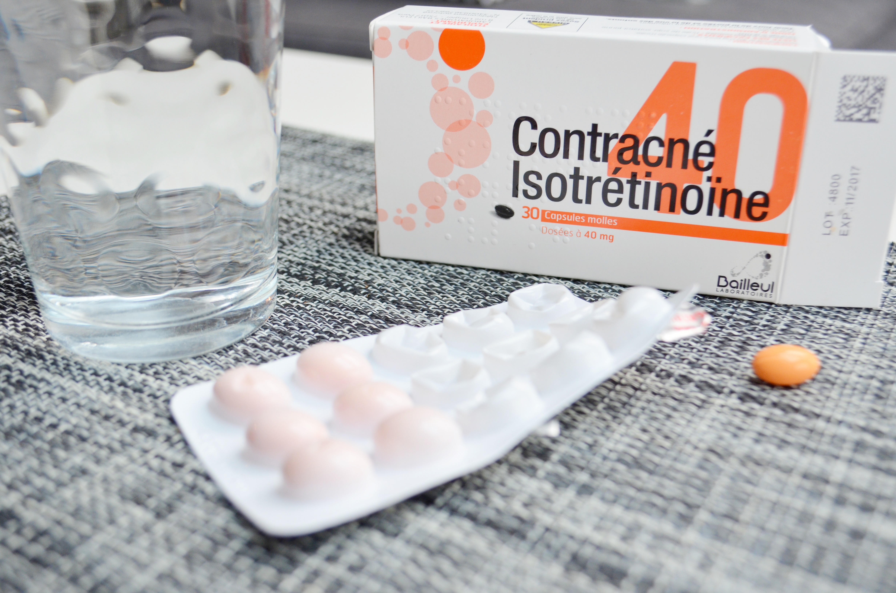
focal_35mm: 39
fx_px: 969
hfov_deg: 49.6
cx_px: 448
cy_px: 296
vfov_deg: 34.1
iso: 400
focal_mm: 26
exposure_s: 1/80
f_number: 4.2
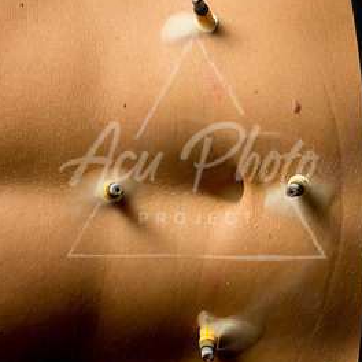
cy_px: 143
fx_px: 1136
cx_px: 204
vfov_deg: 18.1
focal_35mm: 96
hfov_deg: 18.1
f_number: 4
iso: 800
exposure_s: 1/320
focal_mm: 50
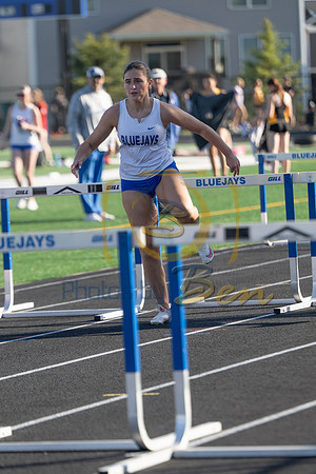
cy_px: 237
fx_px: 3252
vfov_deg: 8.3
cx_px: 158
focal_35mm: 247
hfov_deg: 5.6
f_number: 3.2
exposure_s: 1/1250
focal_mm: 165
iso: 160
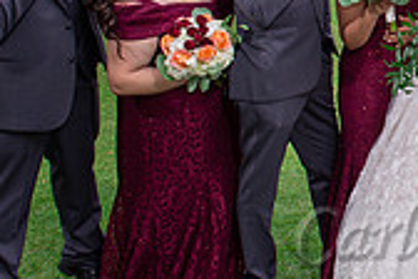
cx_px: 582
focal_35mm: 83
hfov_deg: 21.5
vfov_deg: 16.1
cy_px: -7
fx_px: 964
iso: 400
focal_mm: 24
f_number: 8
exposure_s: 1/250
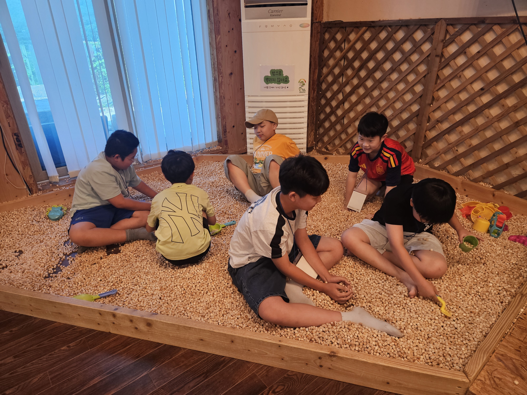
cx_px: 264
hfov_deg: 73.9
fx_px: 350
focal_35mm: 23
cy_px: 198
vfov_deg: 58.9
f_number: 1.8
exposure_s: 1/120
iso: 200
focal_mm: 5.4
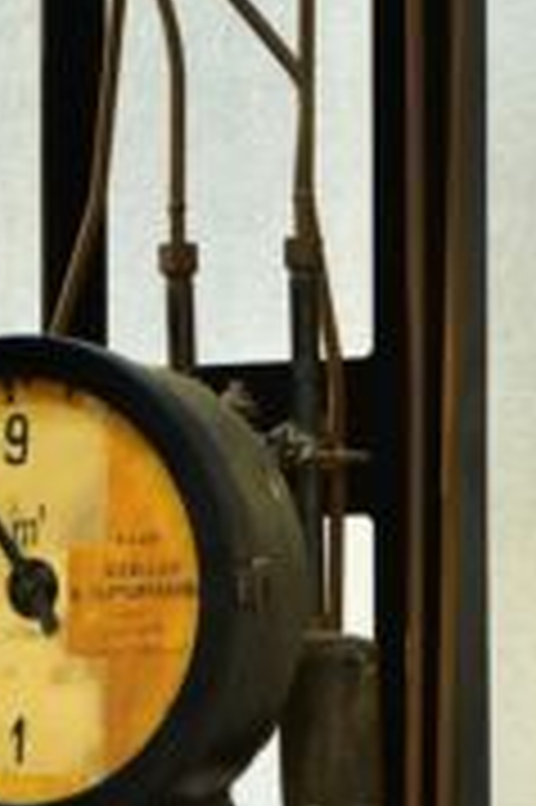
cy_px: 1123
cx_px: 270
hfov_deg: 5.0
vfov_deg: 7.3
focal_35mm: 277
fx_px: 6198
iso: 500
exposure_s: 1/20
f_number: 10
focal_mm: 55
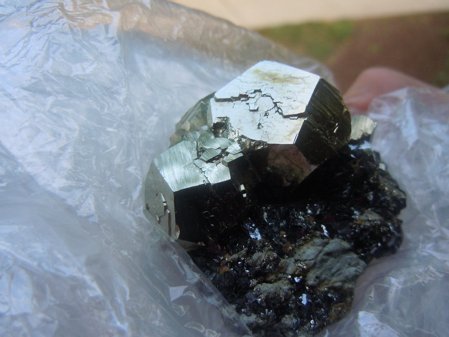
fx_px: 441
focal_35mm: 34
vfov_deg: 41.8
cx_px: 218
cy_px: 176
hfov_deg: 53.9
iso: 200
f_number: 3.5
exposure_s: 1/60
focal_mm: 5.4
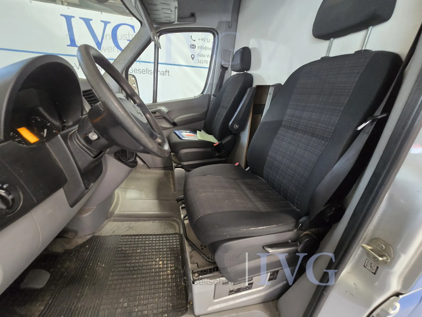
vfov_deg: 89.9
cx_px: 211
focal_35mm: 13
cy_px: 158
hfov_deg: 106.2
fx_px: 158
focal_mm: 2.2
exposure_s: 1/50
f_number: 2.2
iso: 500
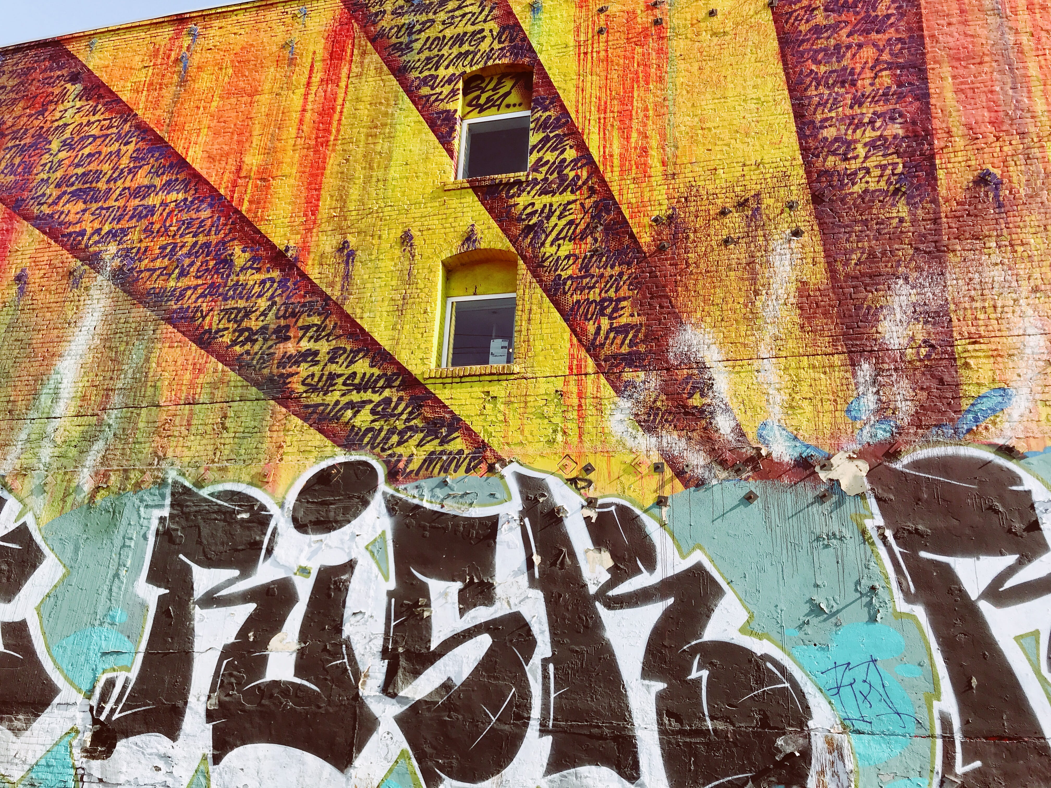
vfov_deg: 49.7
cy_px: 394
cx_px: 526
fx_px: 850
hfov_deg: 63.4
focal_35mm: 28
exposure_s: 1/1259
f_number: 1.8
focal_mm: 3.99
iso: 20
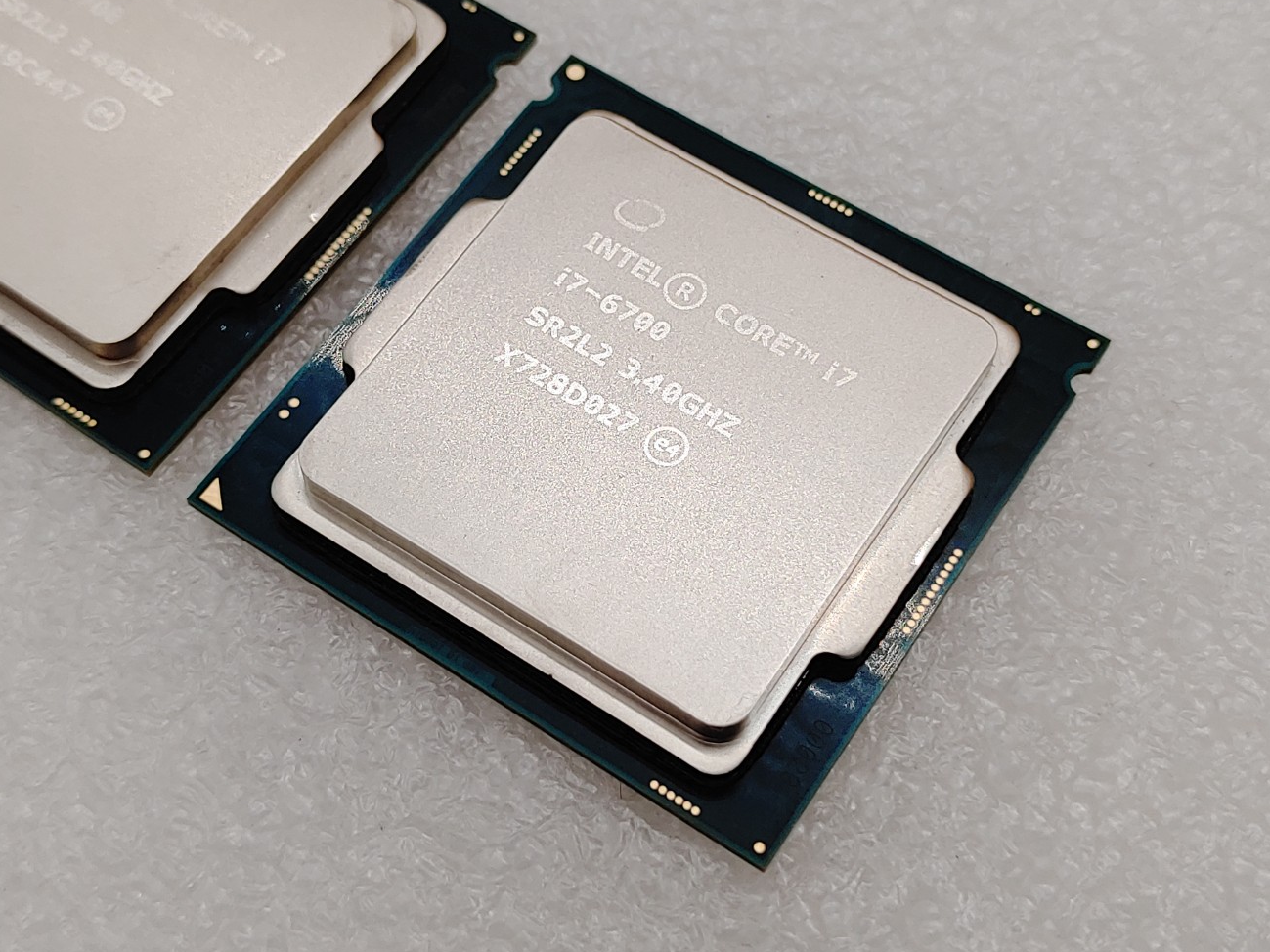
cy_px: 453
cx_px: 600
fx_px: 1871
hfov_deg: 37.5
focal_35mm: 51
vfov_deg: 28.6
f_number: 1.8
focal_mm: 4.36
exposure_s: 1/206
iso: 50
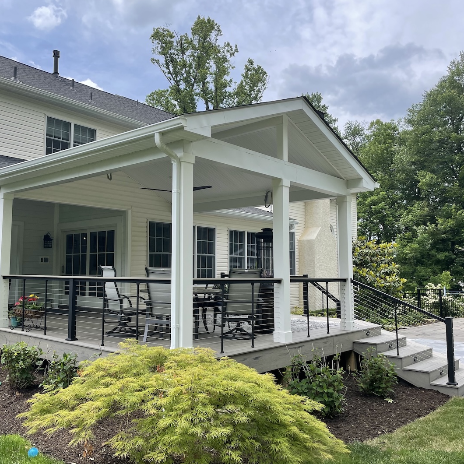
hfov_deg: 52.1
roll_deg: -0.4
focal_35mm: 31
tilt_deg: +4.8
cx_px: 178
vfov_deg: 52.5
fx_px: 470
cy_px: 231
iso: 32
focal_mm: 4.2
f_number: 1.6
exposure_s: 1/1689
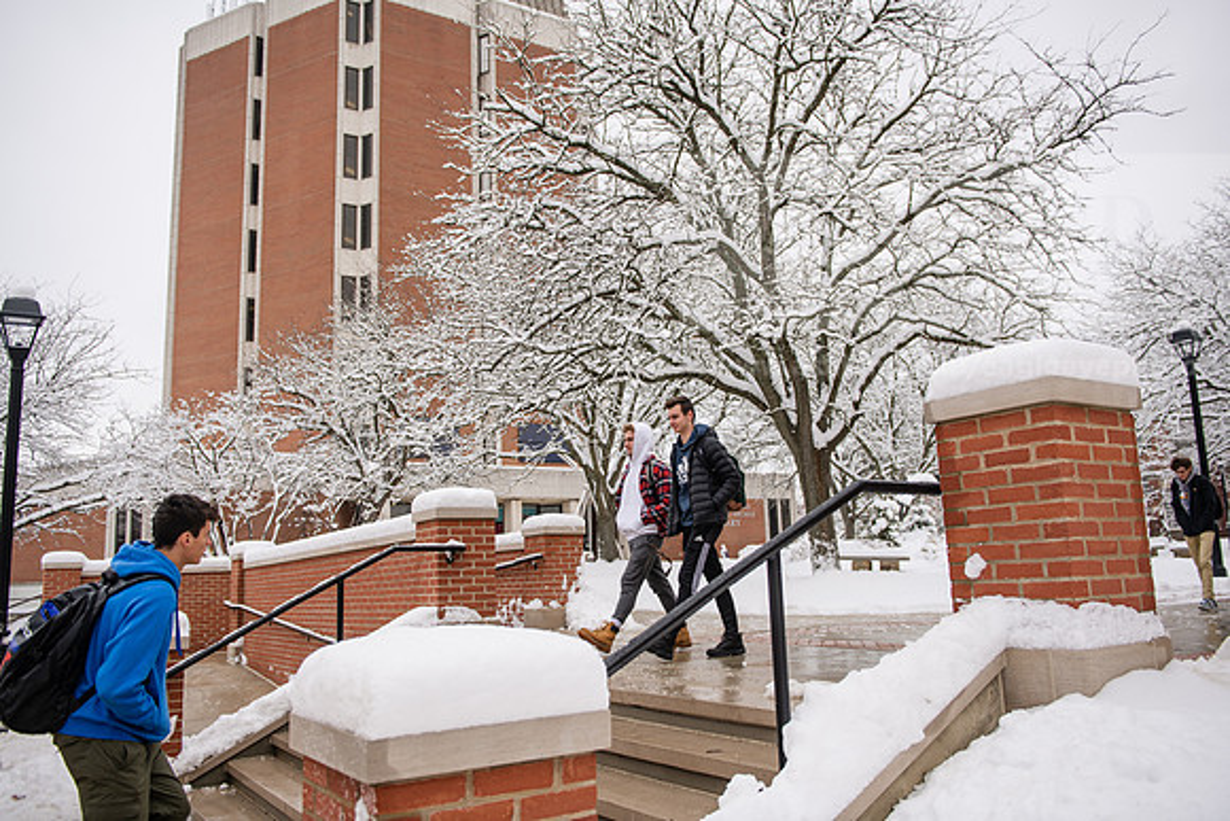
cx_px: 615
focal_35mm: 29
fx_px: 991
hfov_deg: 63.6
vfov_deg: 45.0
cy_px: 410
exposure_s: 1/640
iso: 125
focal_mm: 29
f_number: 3.5
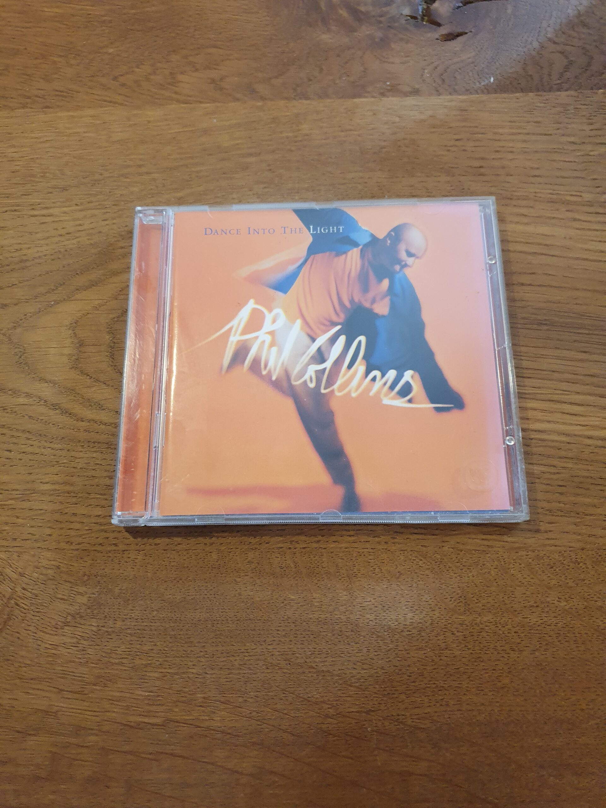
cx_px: 303
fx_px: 607
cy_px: 404
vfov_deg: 67.3
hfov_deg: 53.1
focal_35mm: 26
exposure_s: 1/50
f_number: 1.5
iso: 320
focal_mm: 4.32
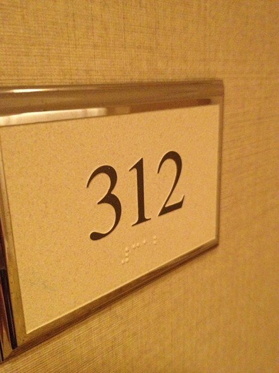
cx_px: 140
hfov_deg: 40.7
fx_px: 376
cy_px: 186
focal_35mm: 35
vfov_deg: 52.6
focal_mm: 4.28
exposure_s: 1/15
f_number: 2.4
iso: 800
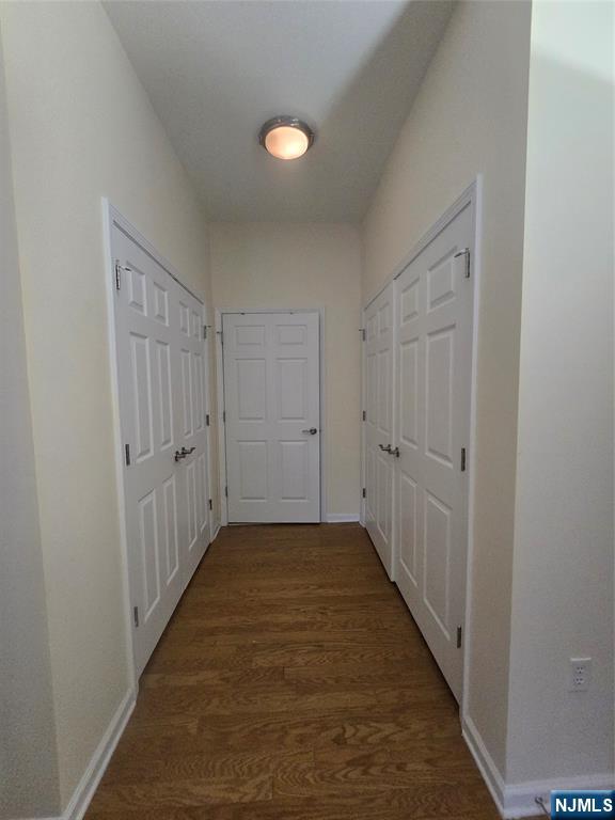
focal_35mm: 13
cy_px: 410
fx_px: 308
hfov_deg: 89.9
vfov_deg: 106.2
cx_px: 308
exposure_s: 1/60
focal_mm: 2.2
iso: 640
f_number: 2.2
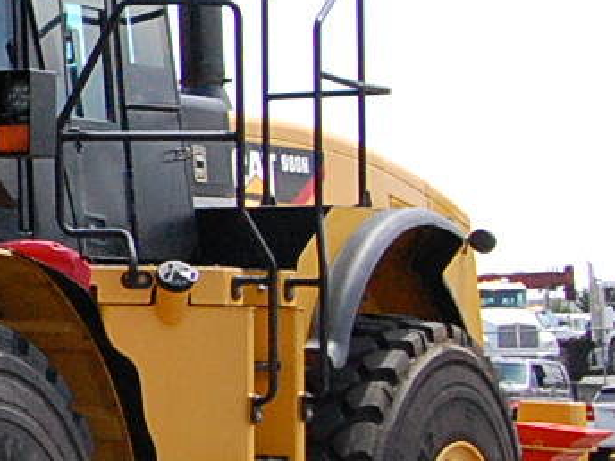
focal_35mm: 145
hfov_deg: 11.8
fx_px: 2578
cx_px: -724
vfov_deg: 10.2
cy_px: 125
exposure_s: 1/640
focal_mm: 23
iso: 1600
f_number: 13
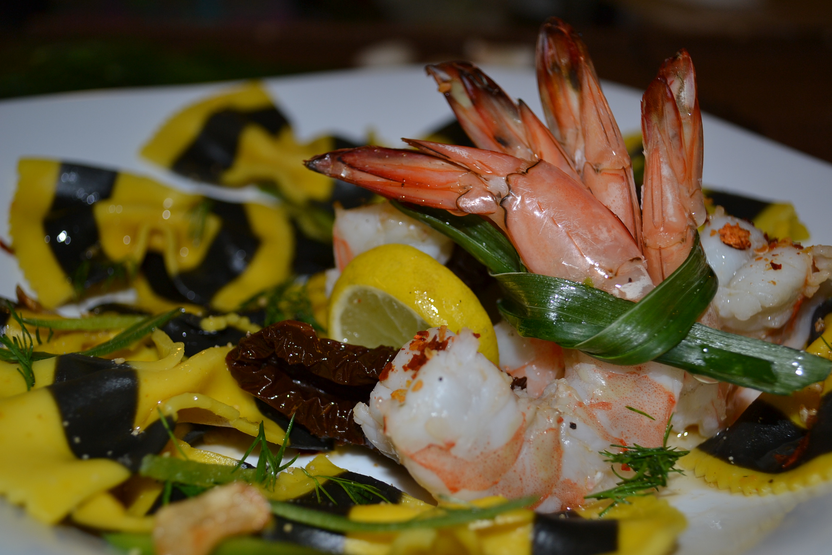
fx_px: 1040
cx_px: 416
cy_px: 278
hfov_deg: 43.6
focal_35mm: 45
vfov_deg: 29.9
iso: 180
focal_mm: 30
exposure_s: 1/60
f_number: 4.5
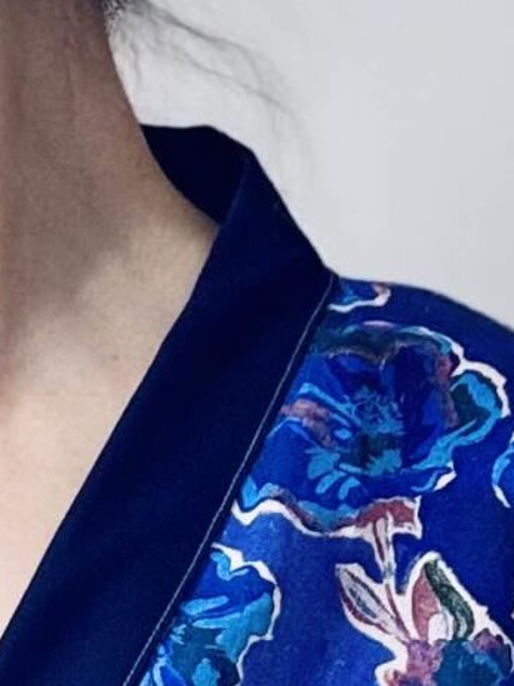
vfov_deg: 11.4
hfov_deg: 8.8
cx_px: -135
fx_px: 3288
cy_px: 1043
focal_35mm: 166
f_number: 1.9
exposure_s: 1/92
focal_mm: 2.69
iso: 80
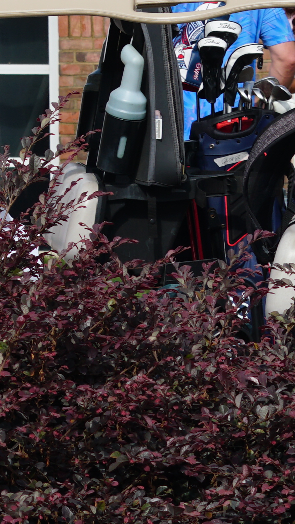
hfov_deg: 2.8
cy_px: -134
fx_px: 5880
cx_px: -590
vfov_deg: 5.1
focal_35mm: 423
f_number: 9
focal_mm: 70
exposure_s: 1/200
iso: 100
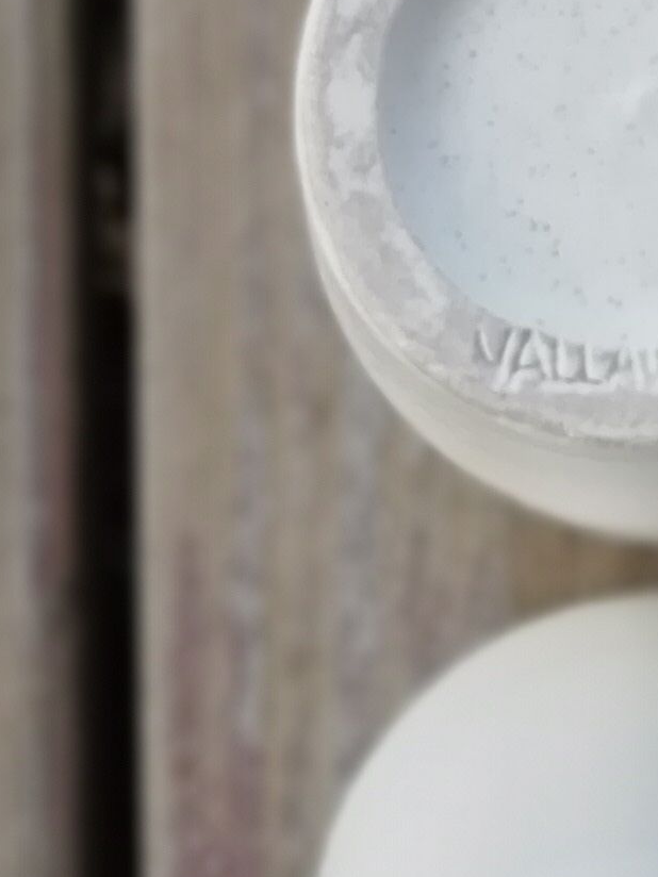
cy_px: 155
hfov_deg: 14.1
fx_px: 2611
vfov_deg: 18.9
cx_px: 717
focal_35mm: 103
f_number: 4
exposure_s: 1/289
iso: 50
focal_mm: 3.21
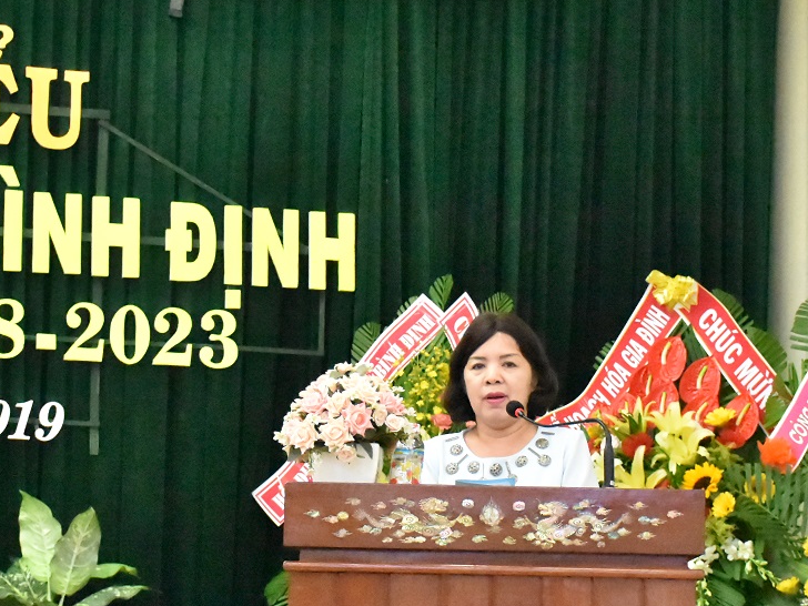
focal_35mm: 104
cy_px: 321
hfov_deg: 18.9
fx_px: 2427
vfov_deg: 14.2
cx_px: 380
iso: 25600
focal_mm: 35
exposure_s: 1/800
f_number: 4.2
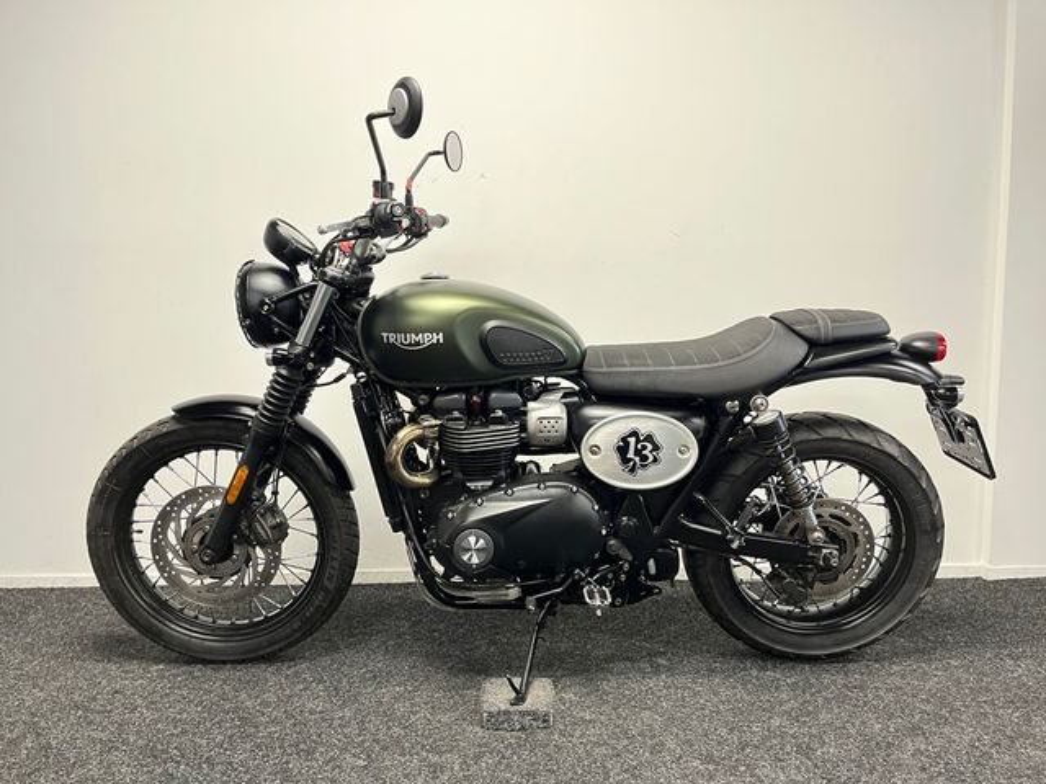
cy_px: 392
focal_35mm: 26
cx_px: 523
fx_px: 786
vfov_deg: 53.1
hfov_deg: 67.3
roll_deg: +1.5
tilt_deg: -5.4
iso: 400
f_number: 1.6
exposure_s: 1/33
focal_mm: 5.1
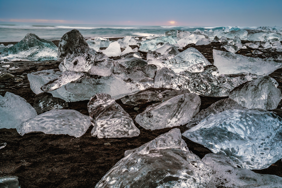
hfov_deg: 42.7
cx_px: 141
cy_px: 94
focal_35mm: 46
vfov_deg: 29.2
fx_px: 360
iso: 500
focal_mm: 46
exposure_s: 1.3
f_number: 22
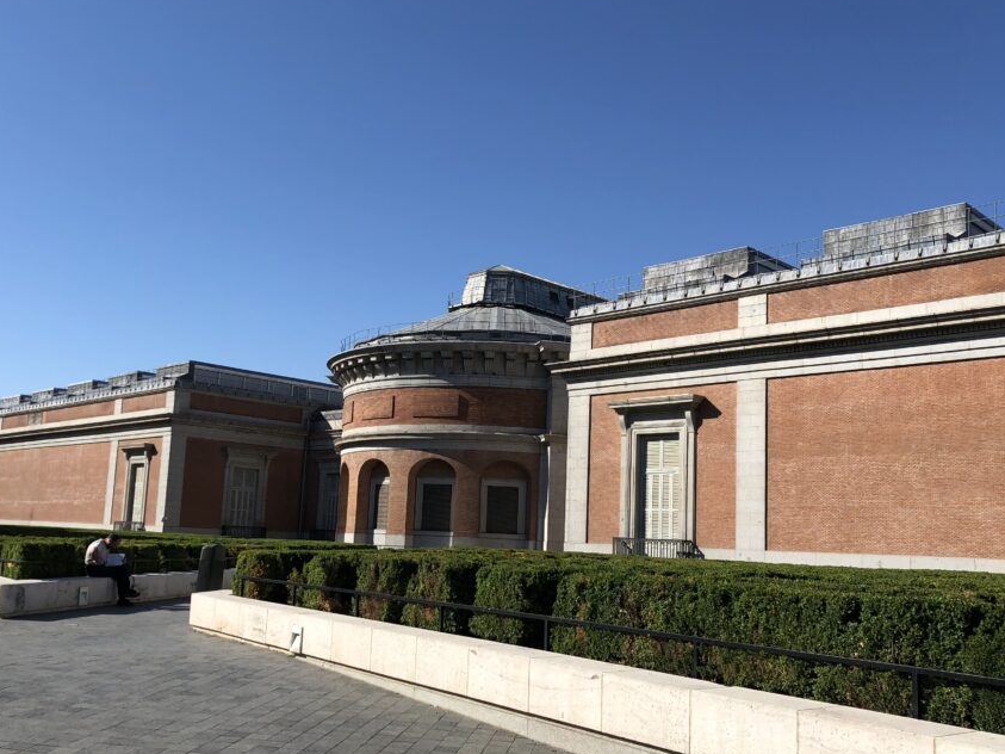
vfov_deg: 41.8
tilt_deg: +7.3
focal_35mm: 34
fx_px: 987
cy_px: 406
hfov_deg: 53.9
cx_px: 478
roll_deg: -2.6
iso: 20
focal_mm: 4
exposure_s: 1/2404
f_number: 1.8
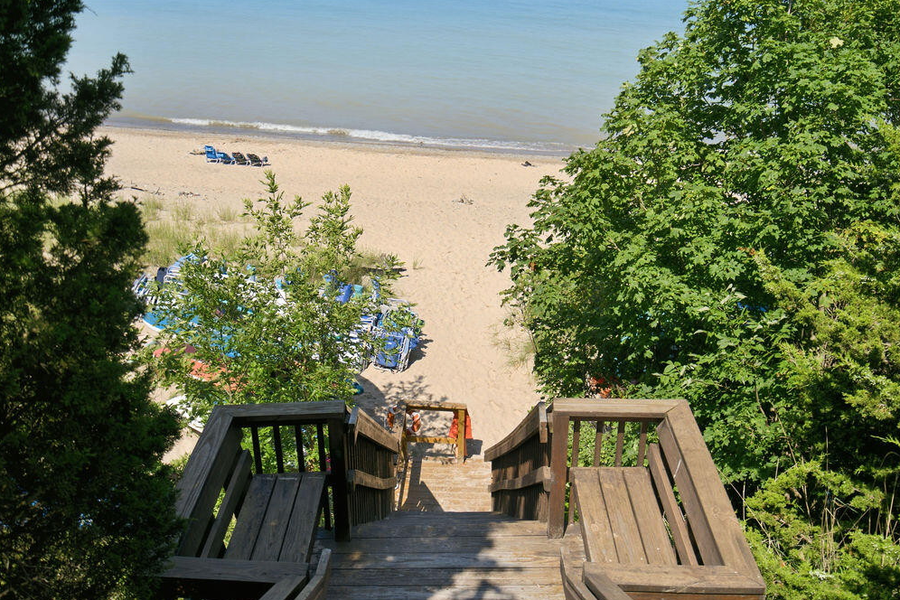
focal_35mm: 36
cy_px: 307
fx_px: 900
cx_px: 438
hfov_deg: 53.1
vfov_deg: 36.9
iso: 125
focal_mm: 35
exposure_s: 1/500
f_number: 5.6
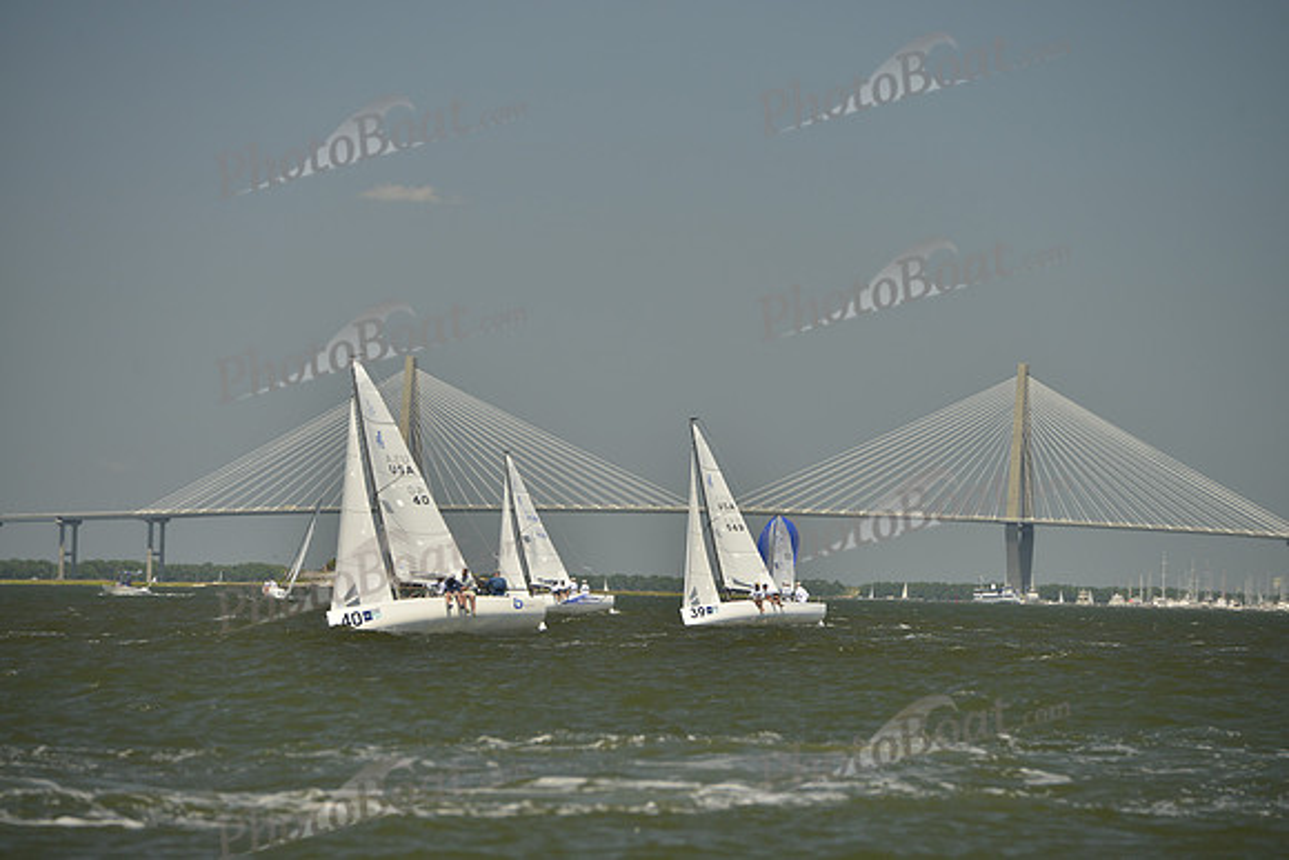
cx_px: 644
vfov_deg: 6.9
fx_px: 7162
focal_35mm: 200
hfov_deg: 10.3
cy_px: 430
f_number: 7.1
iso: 280
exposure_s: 1/1000
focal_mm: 200
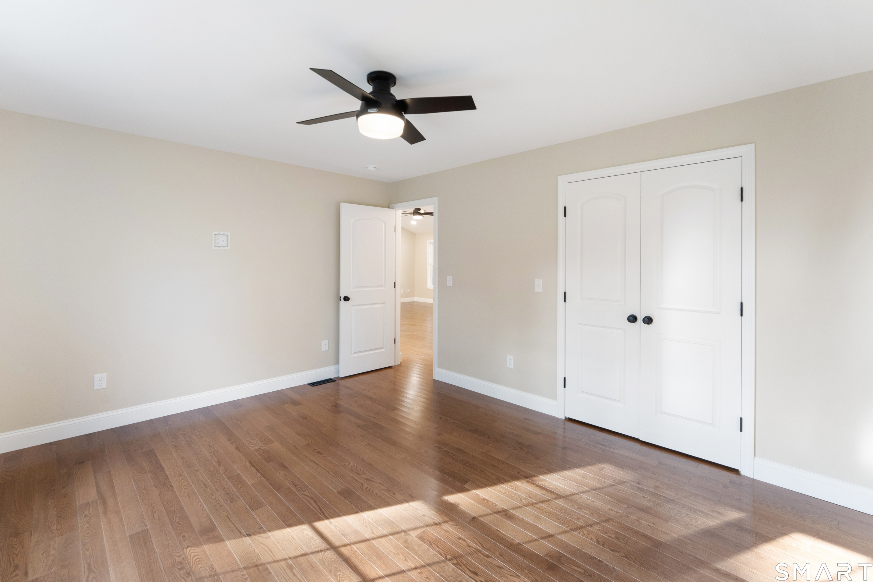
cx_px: 447
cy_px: 276
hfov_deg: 100.4
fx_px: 364
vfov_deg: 77.3
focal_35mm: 15
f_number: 8
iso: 800
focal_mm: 14
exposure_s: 1/13
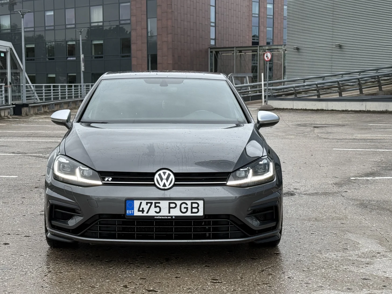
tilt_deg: -5.4
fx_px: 713
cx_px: 163
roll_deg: +0.5
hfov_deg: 30.7
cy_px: 148
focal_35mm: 63
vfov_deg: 23.3
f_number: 1.78
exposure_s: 1/1100
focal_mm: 6.76
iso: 80
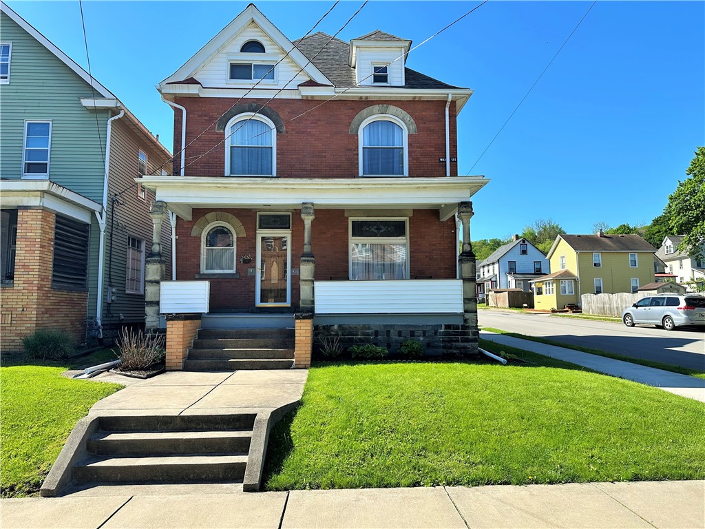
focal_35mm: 24
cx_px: 352
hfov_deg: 71.6
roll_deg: -0.4
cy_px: 264
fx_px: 489
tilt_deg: +7.4
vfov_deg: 56.8
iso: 80
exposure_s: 1/2525
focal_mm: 6.86
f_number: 1.78
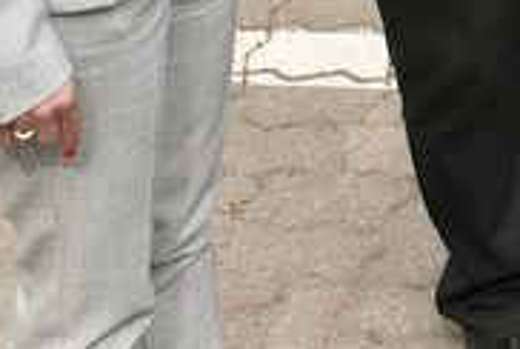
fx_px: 2199
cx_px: 1183
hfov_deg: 11.5
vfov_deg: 8.4
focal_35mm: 152
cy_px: -445
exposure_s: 1/200
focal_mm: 18
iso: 320
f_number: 9
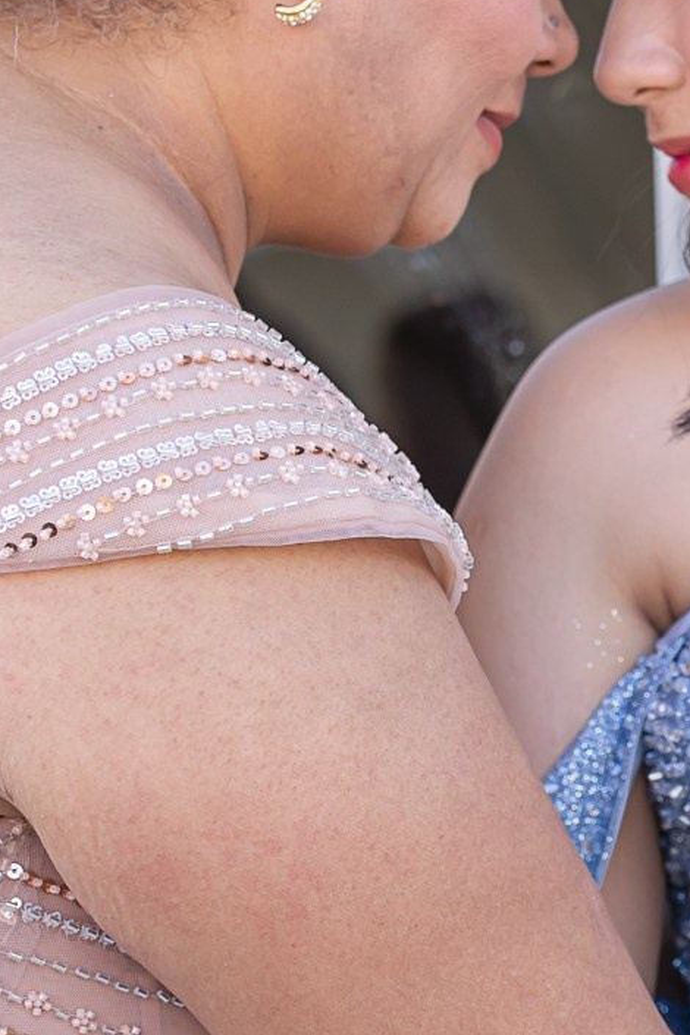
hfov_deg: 5.4
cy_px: 661
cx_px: 788
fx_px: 7244
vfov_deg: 8.2
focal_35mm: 252
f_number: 4.5
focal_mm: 74
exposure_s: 1/160
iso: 250
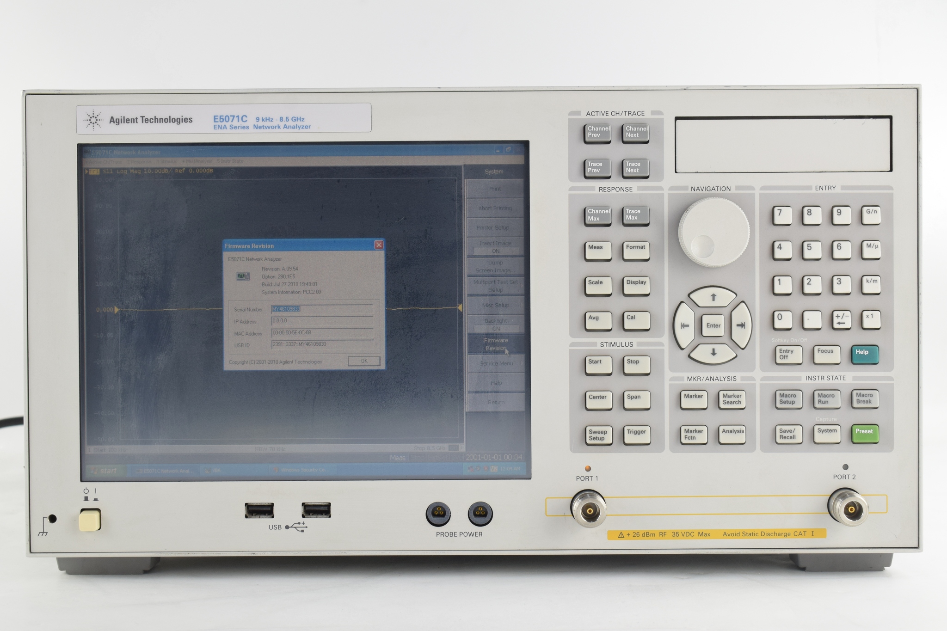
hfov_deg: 33.4
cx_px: 474
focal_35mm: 60
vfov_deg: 22.6
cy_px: 316
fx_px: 1578
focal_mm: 40
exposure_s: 1/30
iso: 400
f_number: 10
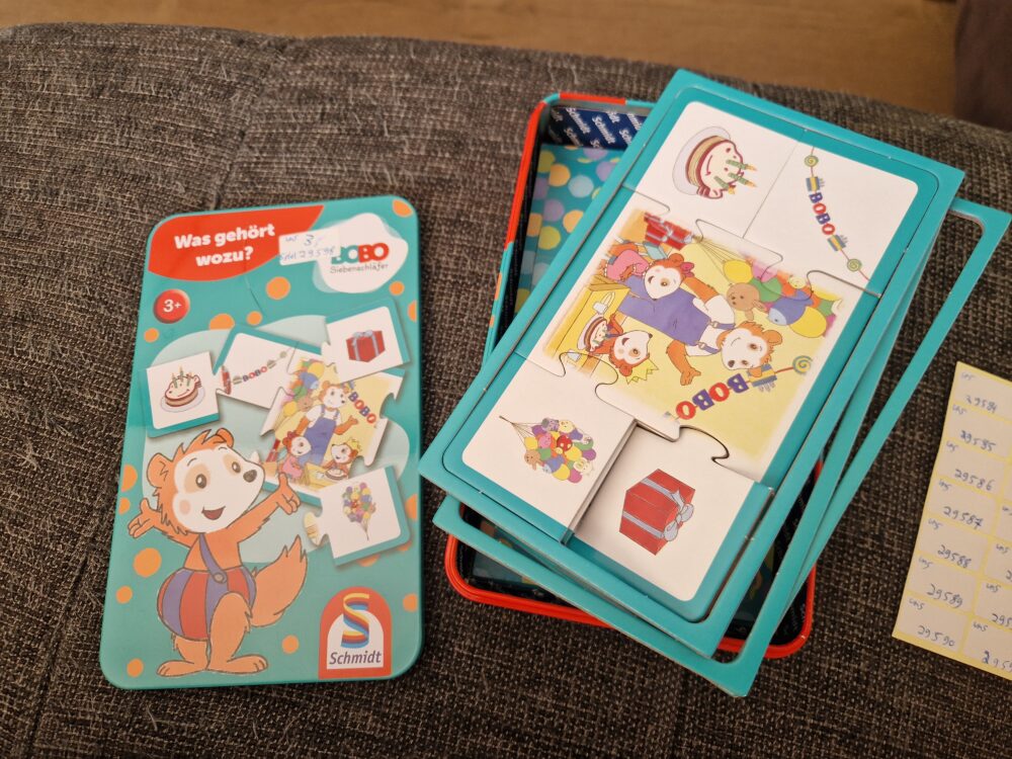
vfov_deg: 58.9
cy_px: 380
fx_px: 672
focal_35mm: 23
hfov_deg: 73.9
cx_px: 506
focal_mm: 5.4
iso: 50
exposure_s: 1/205
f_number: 1.8
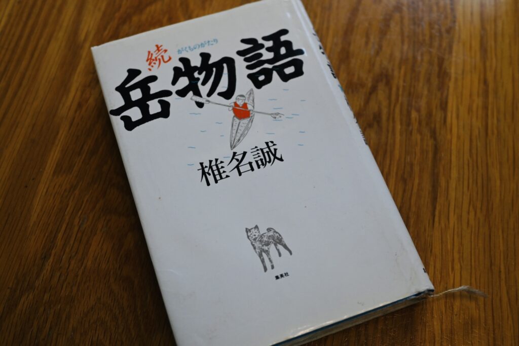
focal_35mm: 42
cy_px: 173
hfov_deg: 46.4
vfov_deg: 31.9
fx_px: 606
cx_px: 260
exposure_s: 1/200
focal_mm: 28
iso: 400
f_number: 2.8
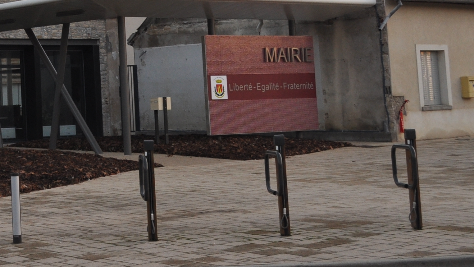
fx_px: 1219
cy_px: -79
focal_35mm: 97
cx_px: -63
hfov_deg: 20.8
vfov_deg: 12.1
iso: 320
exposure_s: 1/125
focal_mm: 22
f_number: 5.6
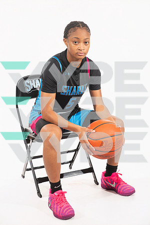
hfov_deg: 23.4
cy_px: 112
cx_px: 75
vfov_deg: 34.5
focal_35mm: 58
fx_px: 362
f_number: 7.1
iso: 250
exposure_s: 1/320
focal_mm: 58
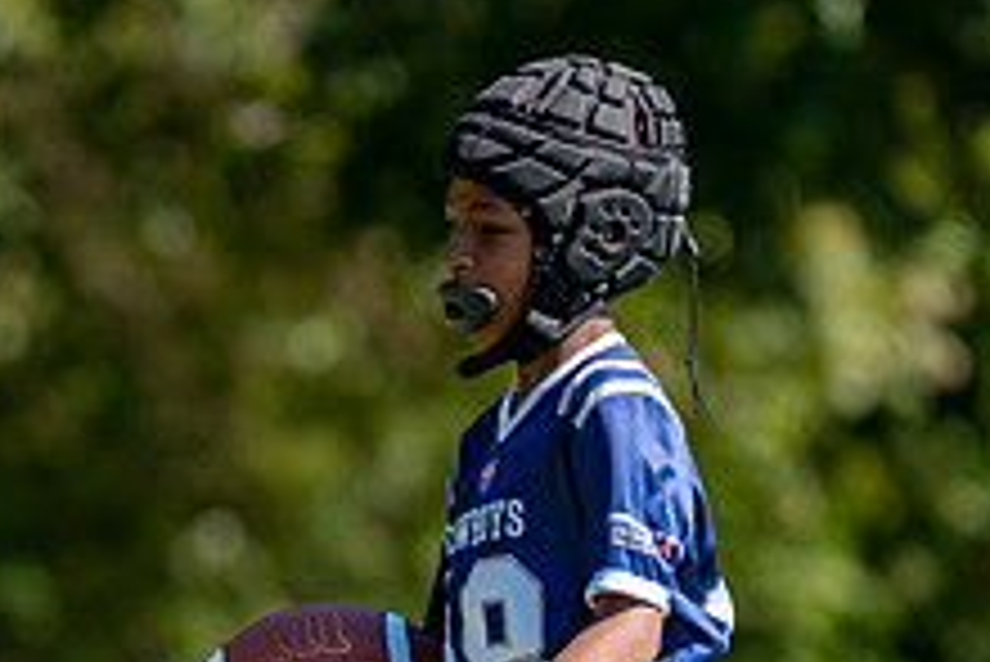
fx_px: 19702
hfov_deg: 2.9
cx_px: 211
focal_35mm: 716
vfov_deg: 1.9
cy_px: 606
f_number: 2.8
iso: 160
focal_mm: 200
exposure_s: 1/2000
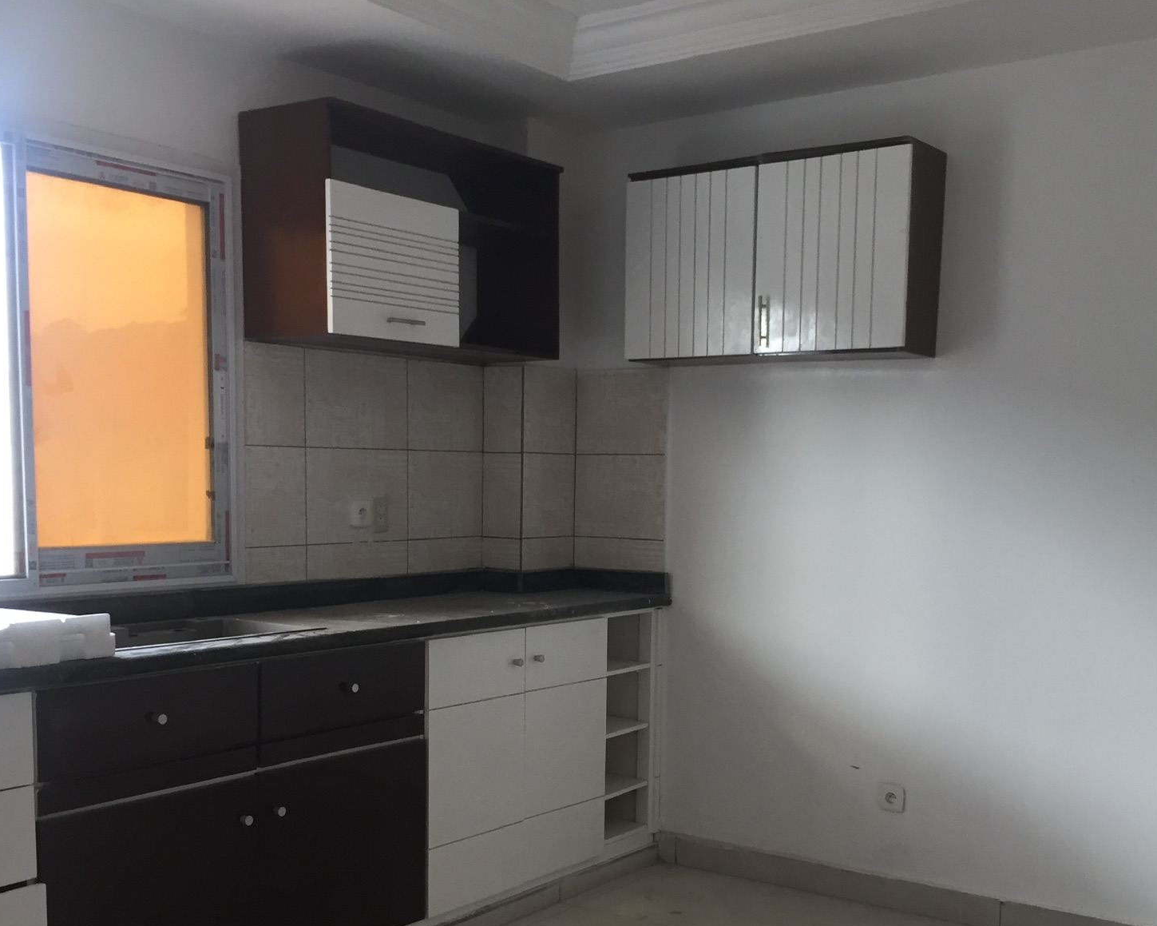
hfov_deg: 45.7
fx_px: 1370
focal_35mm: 40
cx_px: 629
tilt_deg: -4.9
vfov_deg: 37.0
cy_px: 610
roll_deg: -1.2
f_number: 2.2
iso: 40
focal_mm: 4.15
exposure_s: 1/33
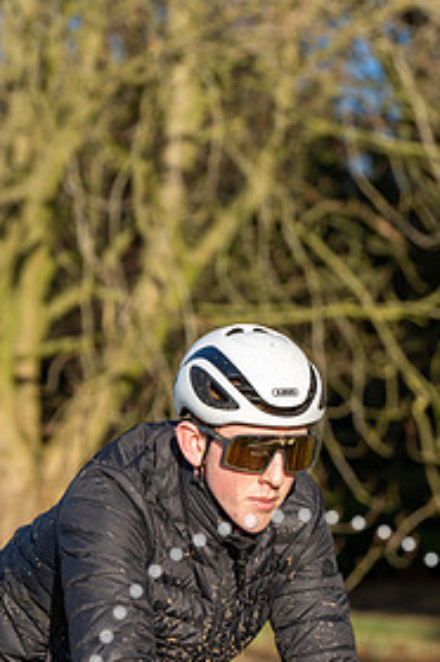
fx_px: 3253
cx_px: 345
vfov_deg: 11.6
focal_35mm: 177
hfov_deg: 7.7
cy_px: 530
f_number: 5
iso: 250
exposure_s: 1/1000
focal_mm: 110
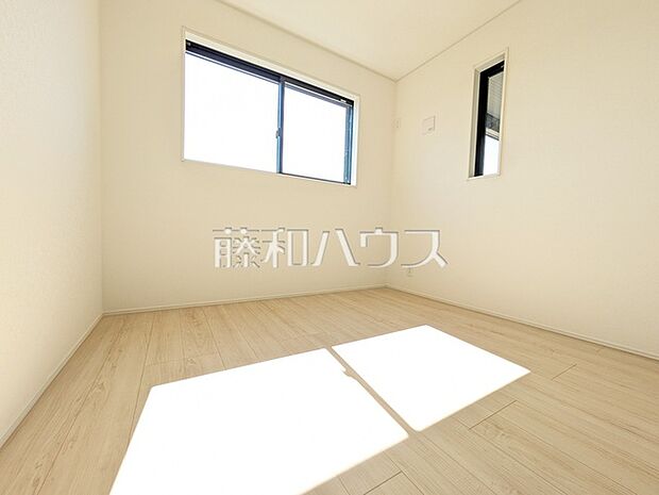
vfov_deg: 85.7
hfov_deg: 102.1
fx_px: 267
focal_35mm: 14
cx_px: 330
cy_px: 248
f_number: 2.2
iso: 49
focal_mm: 1.83
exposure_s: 1/293
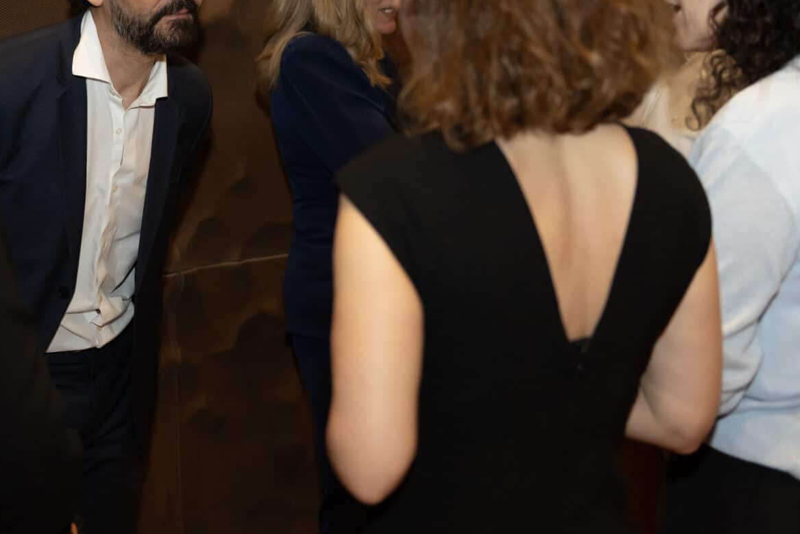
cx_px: 230
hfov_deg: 26.6
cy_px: 157
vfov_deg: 18.0
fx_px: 1678
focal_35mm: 76
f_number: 2.8
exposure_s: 1/200
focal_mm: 43.3
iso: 1600
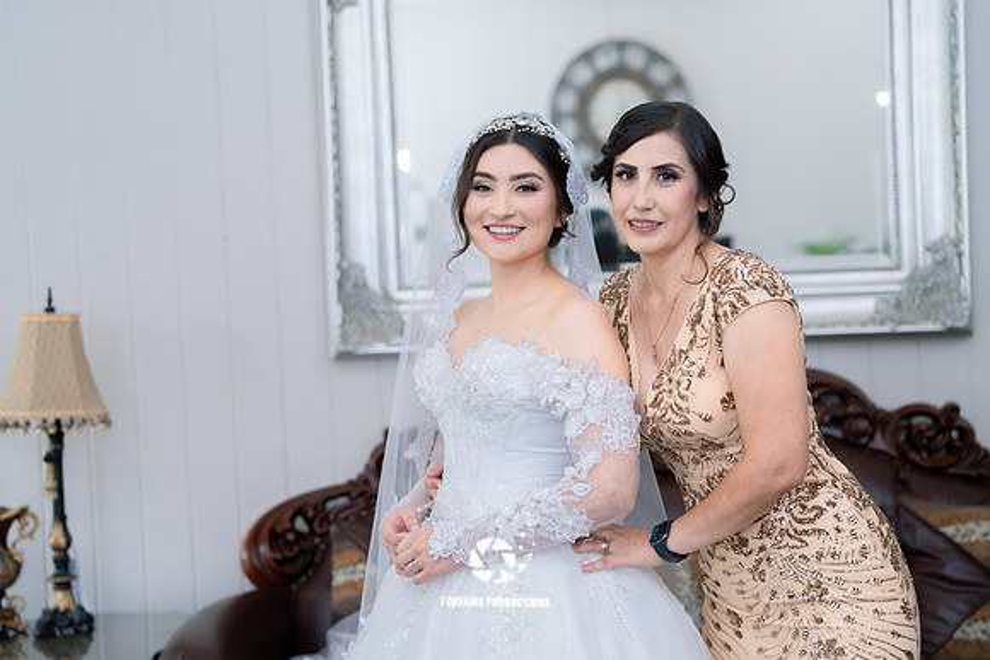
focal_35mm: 55
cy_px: 328
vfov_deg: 24.6
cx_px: 521
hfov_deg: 36.2
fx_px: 1513
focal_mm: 50
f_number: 2
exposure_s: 1/200
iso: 640
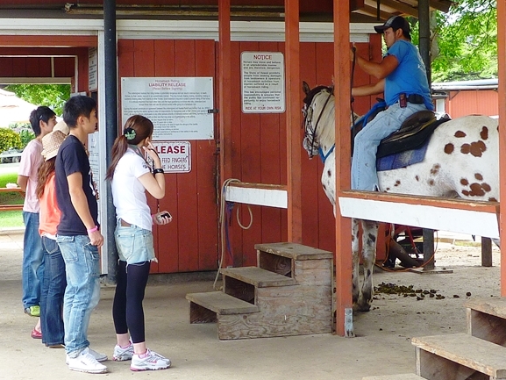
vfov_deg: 18.6
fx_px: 1155
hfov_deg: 24.7
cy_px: 147
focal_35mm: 79
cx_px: 216
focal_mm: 6.4
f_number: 3.9
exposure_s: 1/80
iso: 80
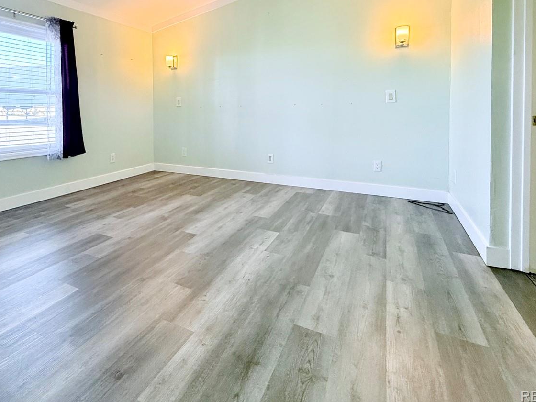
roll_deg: +0.2
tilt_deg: -2.1
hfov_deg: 80.8
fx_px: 310
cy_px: 119
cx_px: 215
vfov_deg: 63.5
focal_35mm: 20
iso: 320
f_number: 2.2
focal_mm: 2.22
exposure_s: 1/120
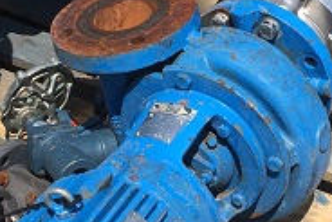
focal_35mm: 107
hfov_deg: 19.1
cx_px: 183
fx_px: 988
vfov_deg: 12.8
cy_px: 150
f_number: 2.2
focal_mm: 4.15
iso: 32
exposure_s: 1/2933
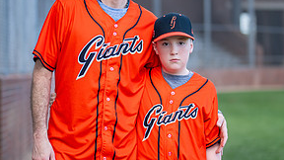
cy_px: 63
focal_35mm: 121
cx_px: 136
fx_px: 911
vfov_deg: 10.0
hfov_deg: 17.7
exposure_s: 1/2000
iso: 125
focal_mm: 50
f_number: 1.2
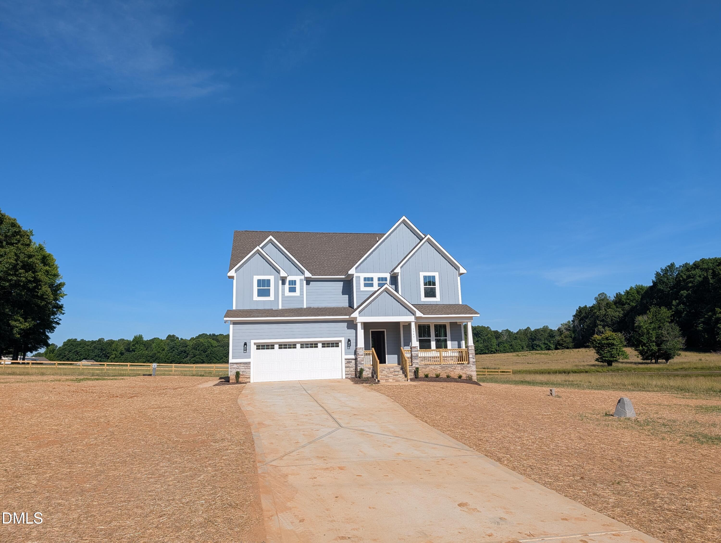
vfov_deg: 56.9
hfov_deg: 71.5
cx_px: 360
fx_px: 501
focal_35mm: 24
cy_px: 272
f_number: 1.68
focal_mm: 6.9
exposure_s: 1/1715
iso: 22
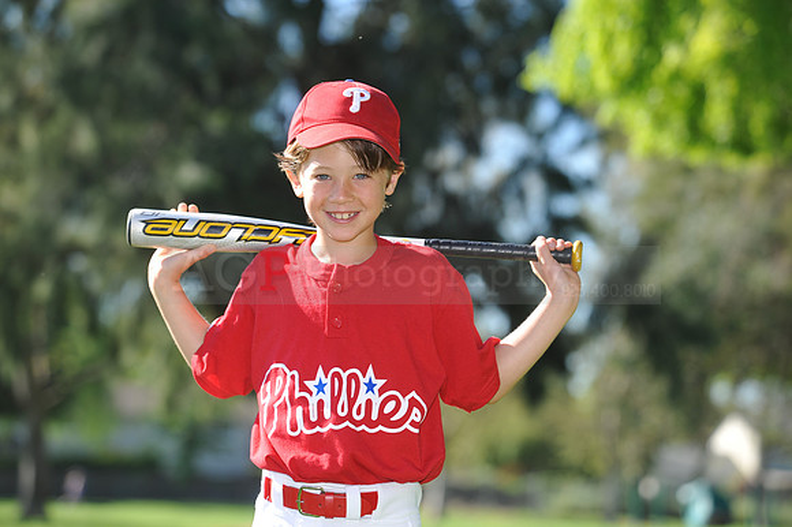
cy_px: 264
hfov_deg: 14.2
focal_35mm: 145
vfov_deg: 9.5
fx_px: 3188
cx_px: 396
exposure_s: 1/320
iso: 200
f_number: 5.6
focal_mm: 145
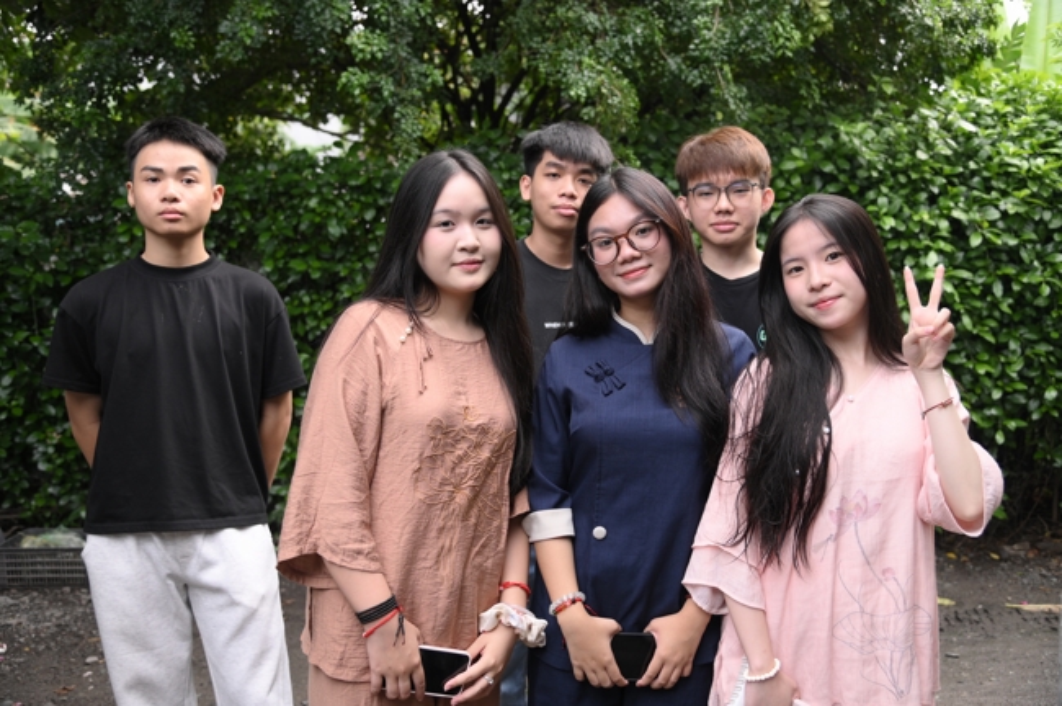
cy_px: 353
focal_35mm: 34
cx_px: 531
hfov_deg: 55.8
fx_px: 1002
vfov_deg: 38.8
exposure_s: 1/500
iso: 800
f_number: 4
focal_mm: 34
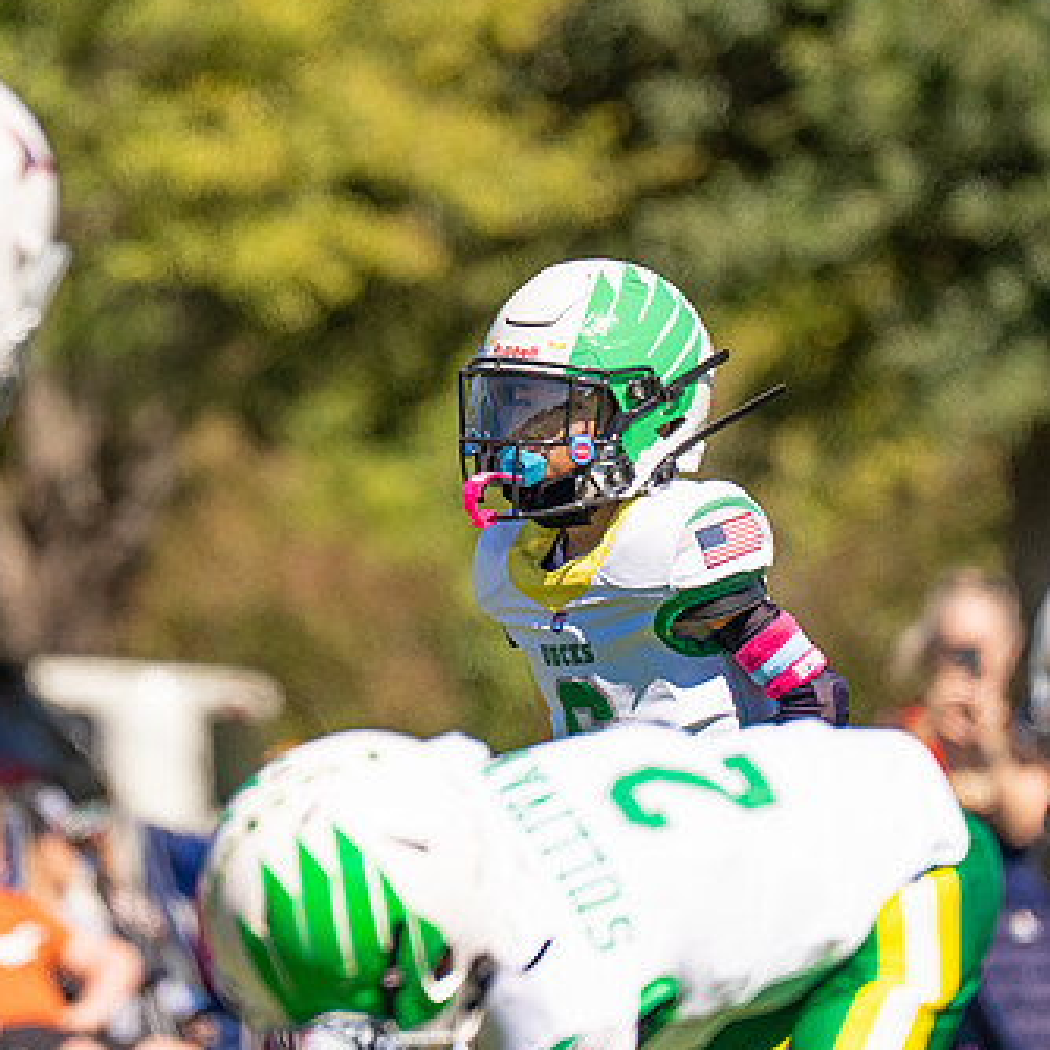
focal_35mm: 692
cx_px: 451
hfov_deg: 2.5
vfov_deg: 2.5
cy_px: 354
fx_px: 23748
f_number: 2.8
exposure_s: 1/4000
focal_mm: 200
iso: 160
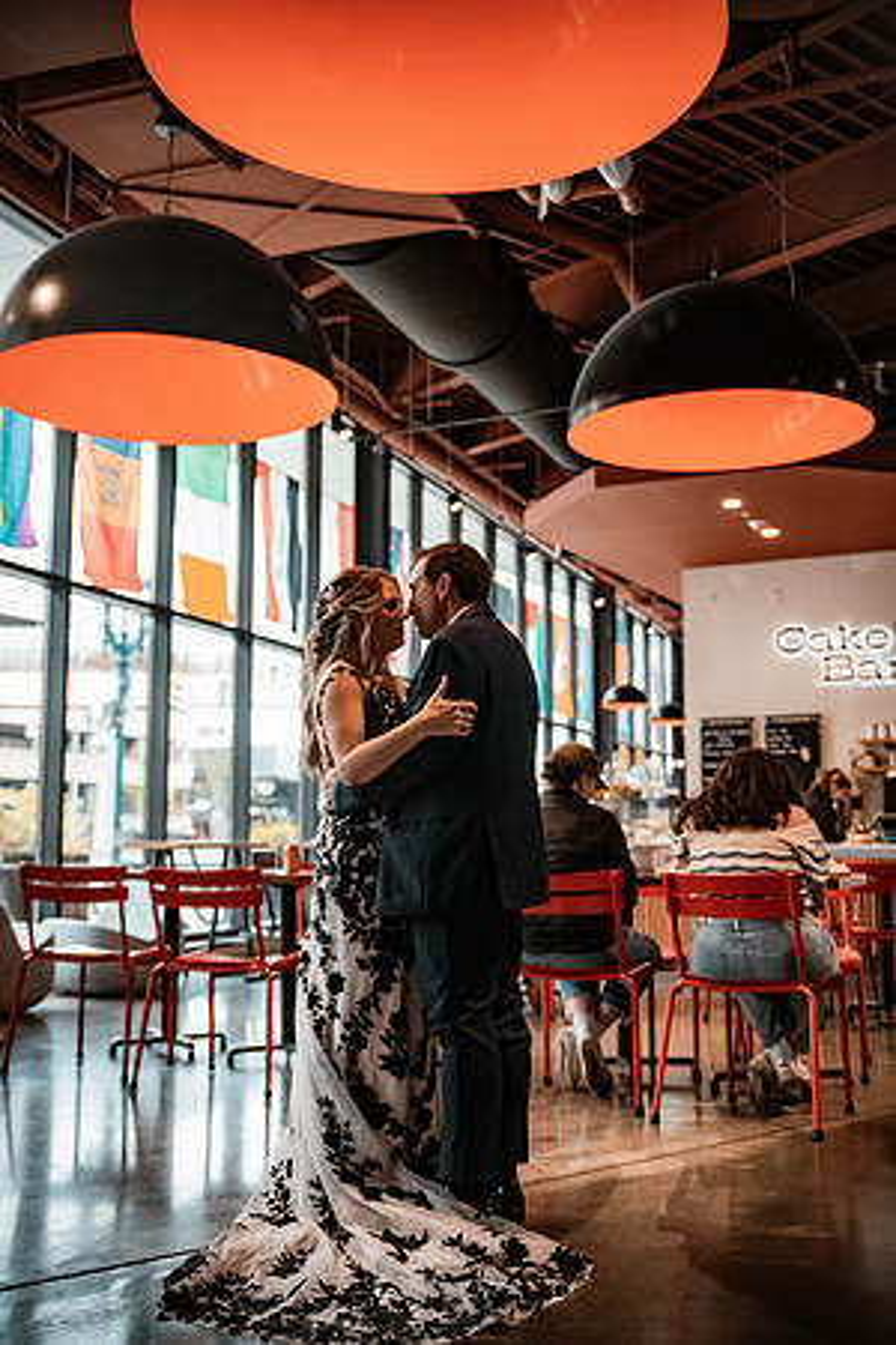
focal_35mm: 40
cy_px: 672
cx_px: 448
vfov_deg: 48.5
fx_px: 1493
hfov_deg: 33.4
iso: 5000
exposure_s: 1/1600
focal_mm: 40
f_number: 2.8
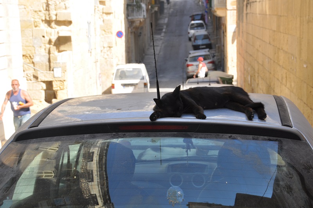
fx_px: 677
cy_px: 104
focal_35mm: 78
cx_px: 156
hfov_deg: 26.0
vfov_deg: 17.4
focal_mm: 52
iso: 200
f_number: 11
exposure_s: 1/125
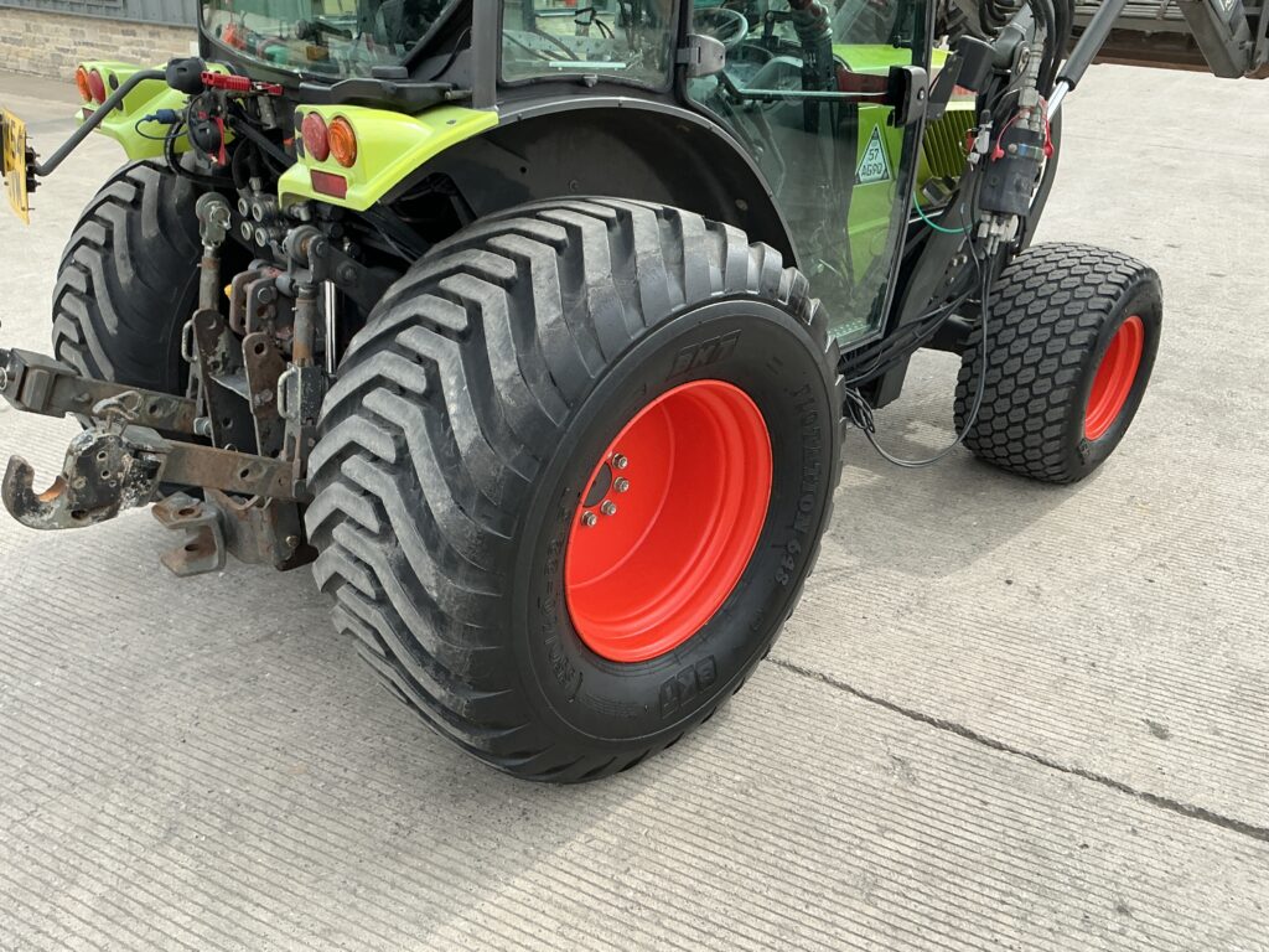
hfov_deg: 63.4
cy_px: 476
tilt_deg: -31.2
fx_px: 1026
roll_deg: -4.4
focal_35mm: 28
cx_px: 634
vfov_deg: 49.7
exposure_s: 1/606
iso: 25
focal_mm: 3
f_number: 1.8
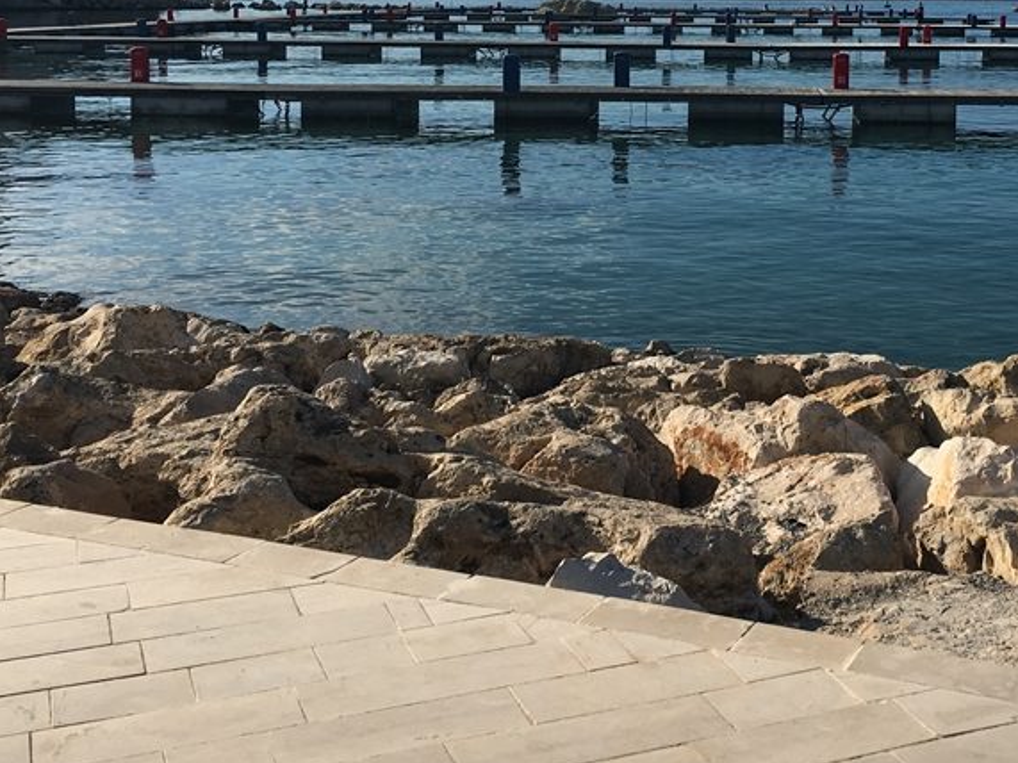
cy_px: 141
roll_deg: -0.5
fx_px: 1529
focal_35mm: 52
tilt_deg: -5.6
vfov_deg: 27.4
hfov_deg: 36.4
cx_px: 681
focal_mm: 4.15
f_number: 2.2
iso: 25
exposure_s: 1/2849
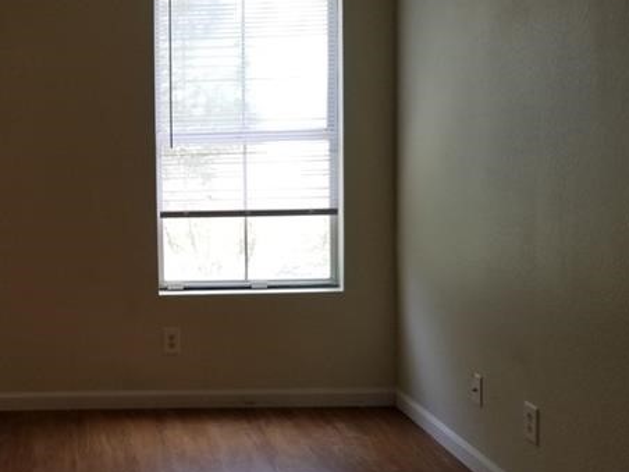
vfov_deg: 31.5
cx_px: 100
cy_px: 195
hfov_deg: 39.2
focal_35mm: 46
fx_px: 836
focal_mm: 4.25
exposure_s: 1/177
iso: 50
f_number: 1.7
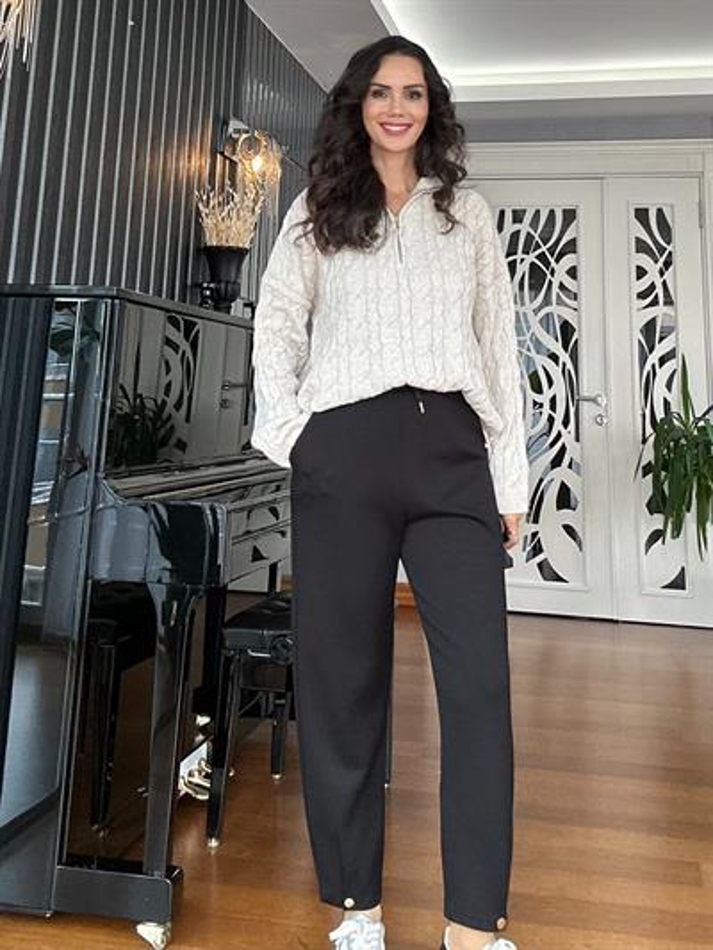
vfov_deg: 60.0
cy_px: 475
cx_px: 356
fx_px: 824
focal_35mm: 30
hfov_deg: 46.8
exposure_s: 1/80
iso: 80
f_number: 1.9
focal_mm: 2.69
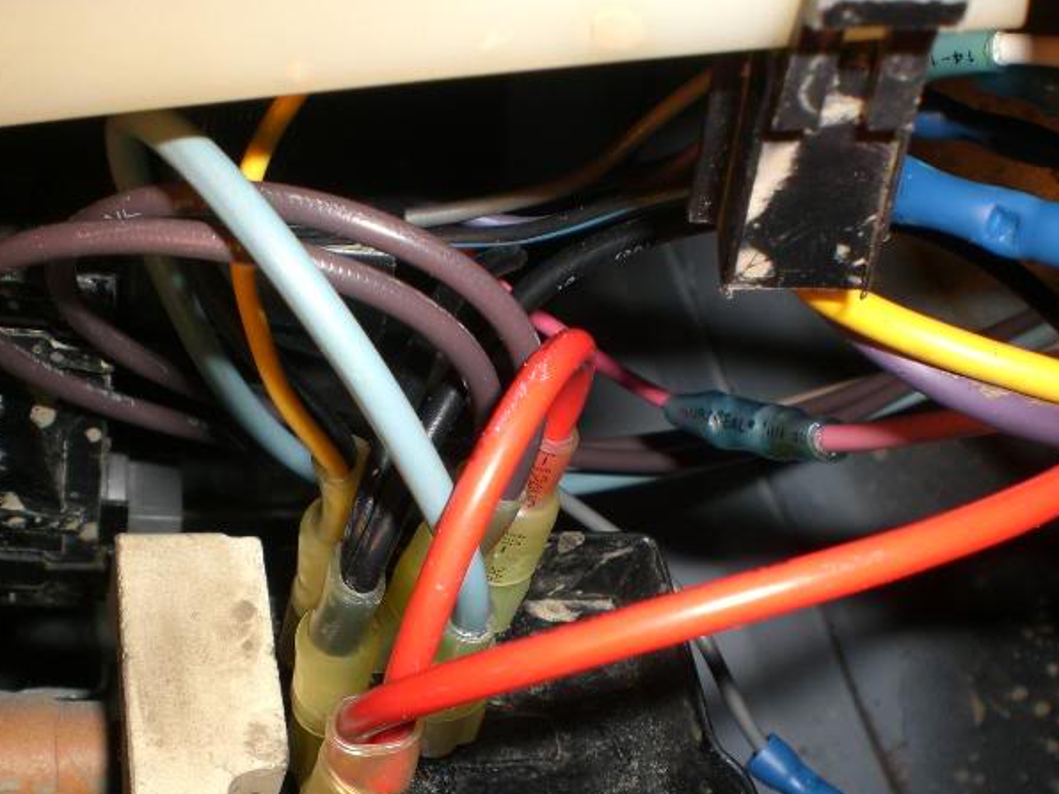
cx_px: 428
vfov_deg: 28.4
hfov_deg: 37.4
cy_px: 515
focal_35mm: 51
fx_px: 1560
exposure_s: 1/60
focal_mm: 6.3
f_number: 4.4
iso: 50
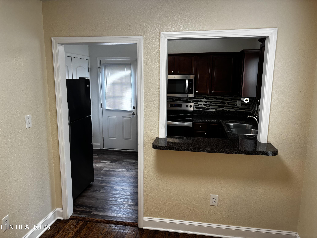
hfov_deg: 67.3
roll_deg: -0.3
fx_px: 238
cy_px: 119
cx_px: 158
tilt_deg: -9.4
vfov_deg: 53.1
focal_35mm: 26
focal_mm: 5.96
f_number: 1.6
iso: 125
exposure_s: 1/120
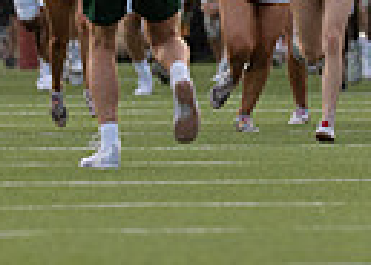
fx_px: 12585
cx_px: 293
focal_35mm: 1195
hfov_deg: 1.7
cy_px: -143
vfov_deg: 1.2
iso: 640
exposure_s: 1/2500
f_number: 2.8
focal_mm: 200
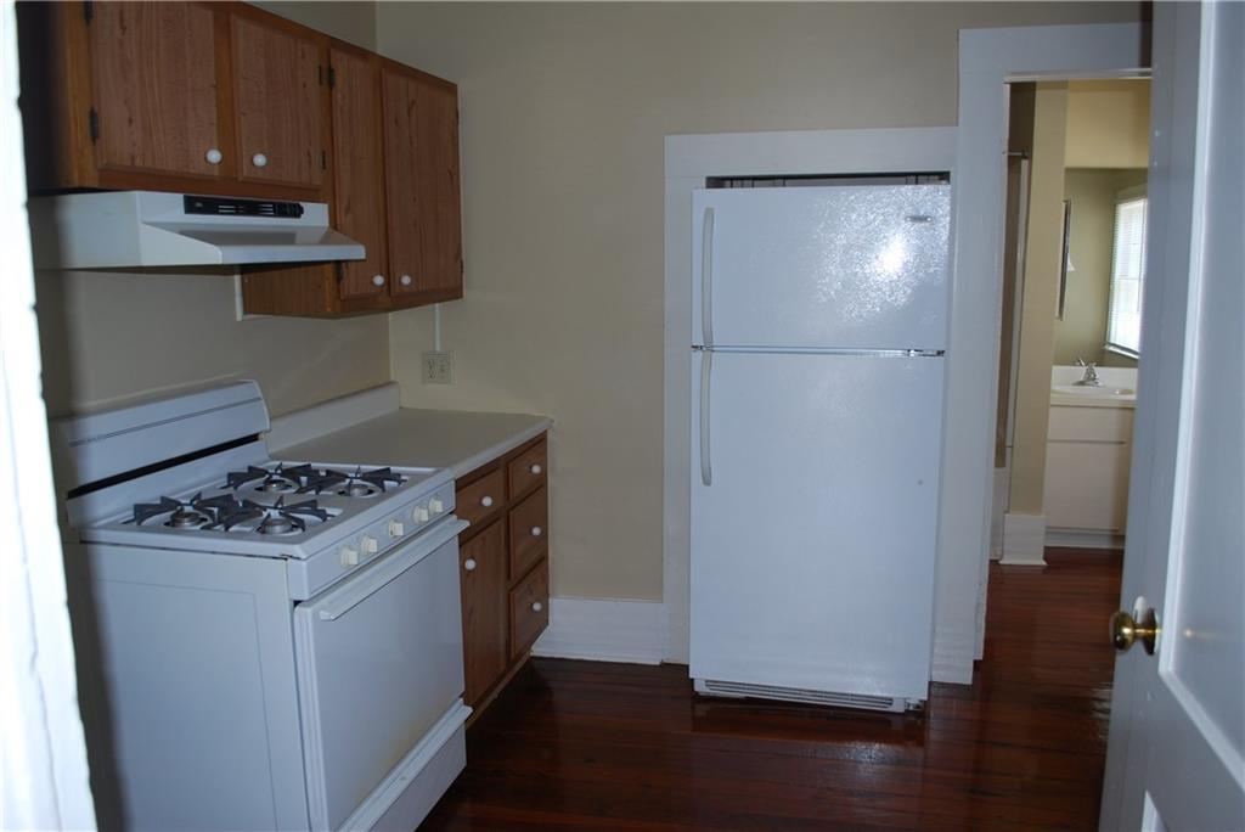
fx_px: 934
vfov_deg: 48.0
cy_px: 416
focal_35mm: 27
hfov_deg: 67.4
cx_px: 622
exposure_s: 1/60
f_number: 3.5
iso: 200
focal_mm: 18
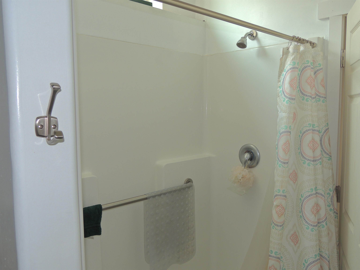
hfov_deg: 60.0
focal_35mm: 30
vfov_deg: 46.8
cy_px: 135
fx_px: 312
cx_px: 180
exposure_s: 1/40
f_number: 3.1
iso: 100
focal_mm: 5.3
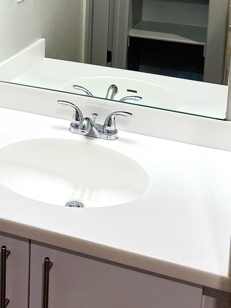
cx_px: 49
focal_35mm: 59
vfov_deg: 30.2
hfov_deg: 24.5
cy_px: -7
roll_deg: -0.9
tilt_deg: -10.6
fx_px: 525
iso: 125
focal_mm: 6.76
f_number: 1.78
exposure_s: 1/232
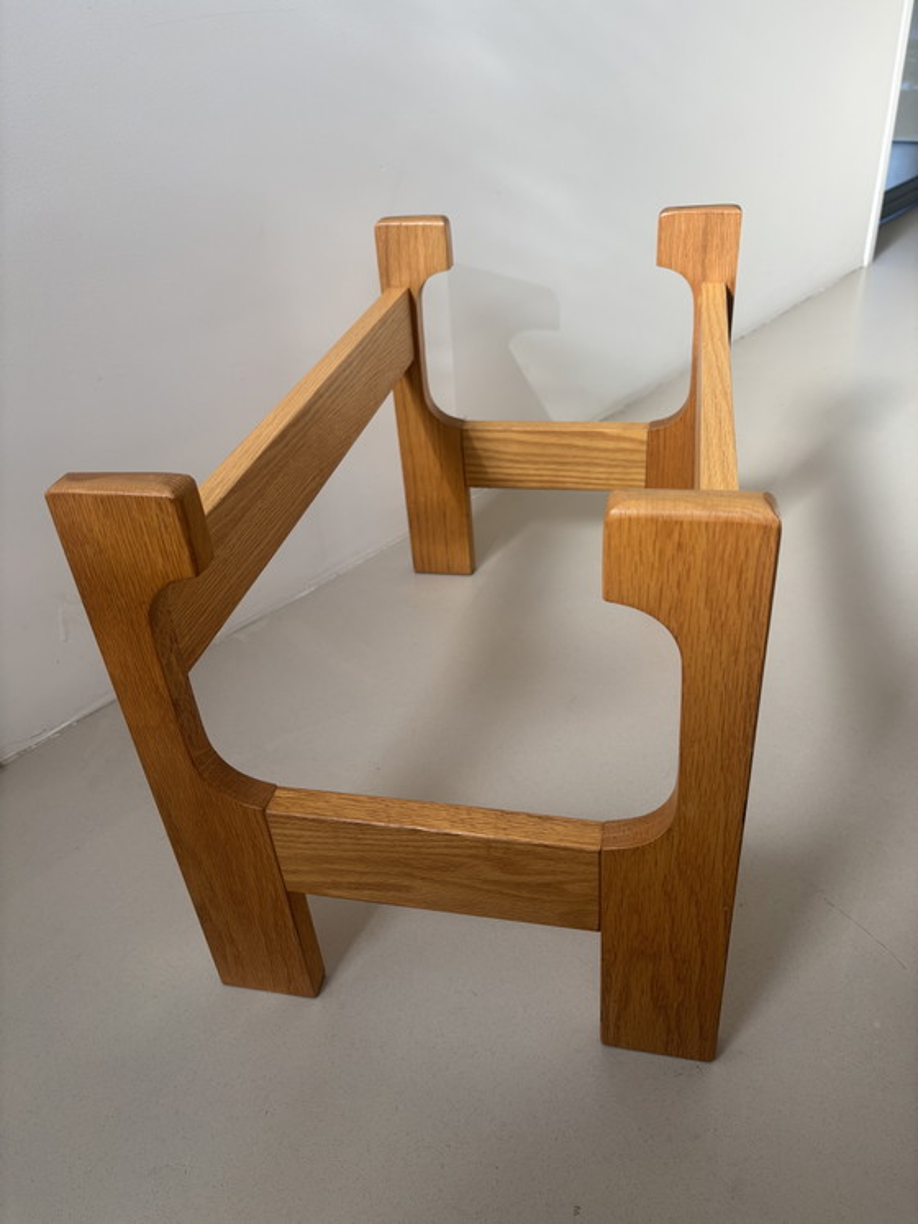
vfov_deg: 67.3
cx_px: 459
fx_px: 920
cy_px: 612
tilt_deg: -33.7
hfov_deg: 53.1
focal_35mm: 26
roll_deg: +5.0
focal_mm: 5.96
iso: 40
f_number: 1.6
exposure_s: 1/121
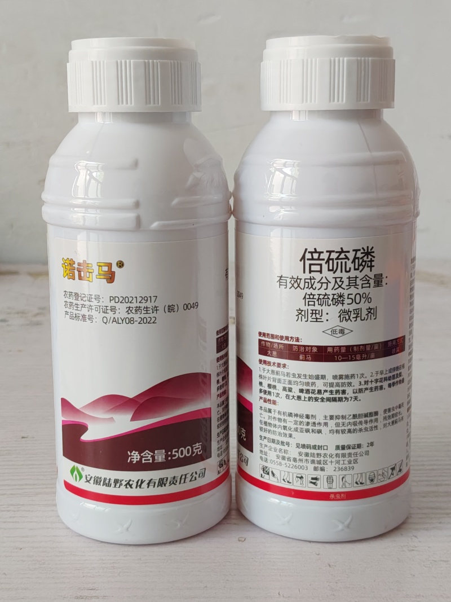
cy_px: 301
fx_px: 886
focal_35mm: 51
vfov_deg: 37.5
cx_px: 226
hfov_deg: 28.6
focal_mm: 4.84
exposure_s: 1/100
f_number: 1.88
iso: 584
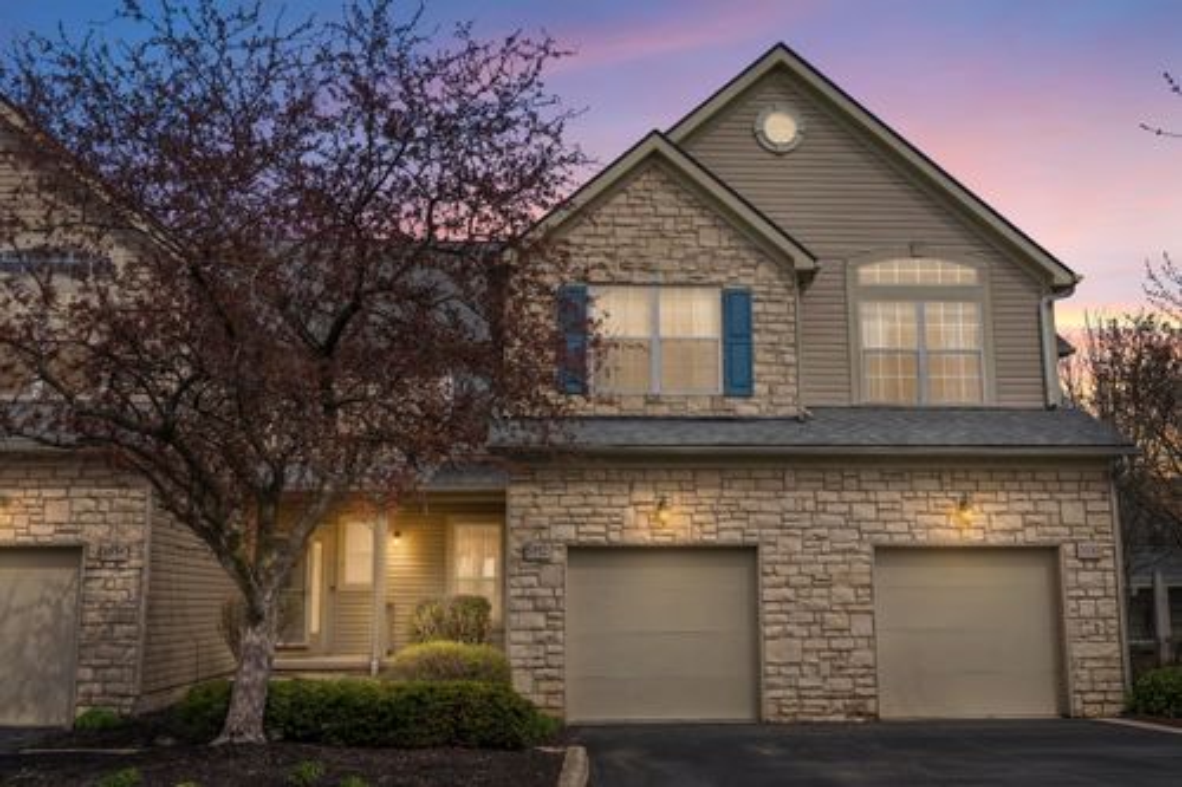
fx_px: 1149
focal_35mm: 35
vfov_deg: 37.8
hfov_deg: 54.5
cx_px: 591
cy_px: 394
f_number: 9
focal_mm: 35
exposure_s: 1/1250
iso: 640
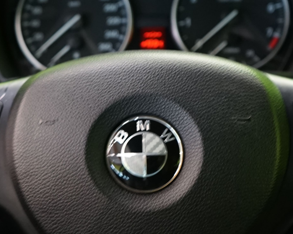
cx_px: 141
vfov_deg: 17.2
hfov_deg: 21.5
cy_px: 161
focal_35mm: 89
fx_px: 772
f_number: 4
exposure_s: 1/20
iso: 1250
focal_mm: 29
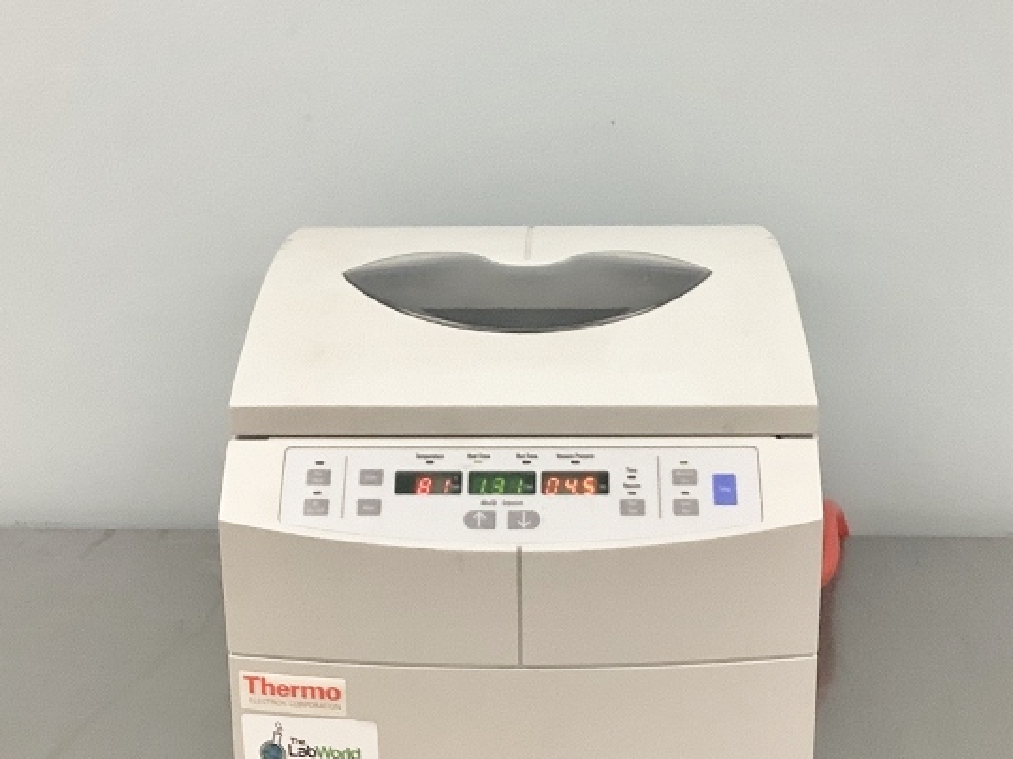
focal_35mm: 59
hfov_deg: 32.7
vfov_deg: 24.8
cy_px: 370
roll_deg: -0.5
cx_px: 525
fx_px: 1726
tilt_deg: -21.2
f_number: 2.4
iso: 160
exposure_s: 1/60
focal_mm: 3.3
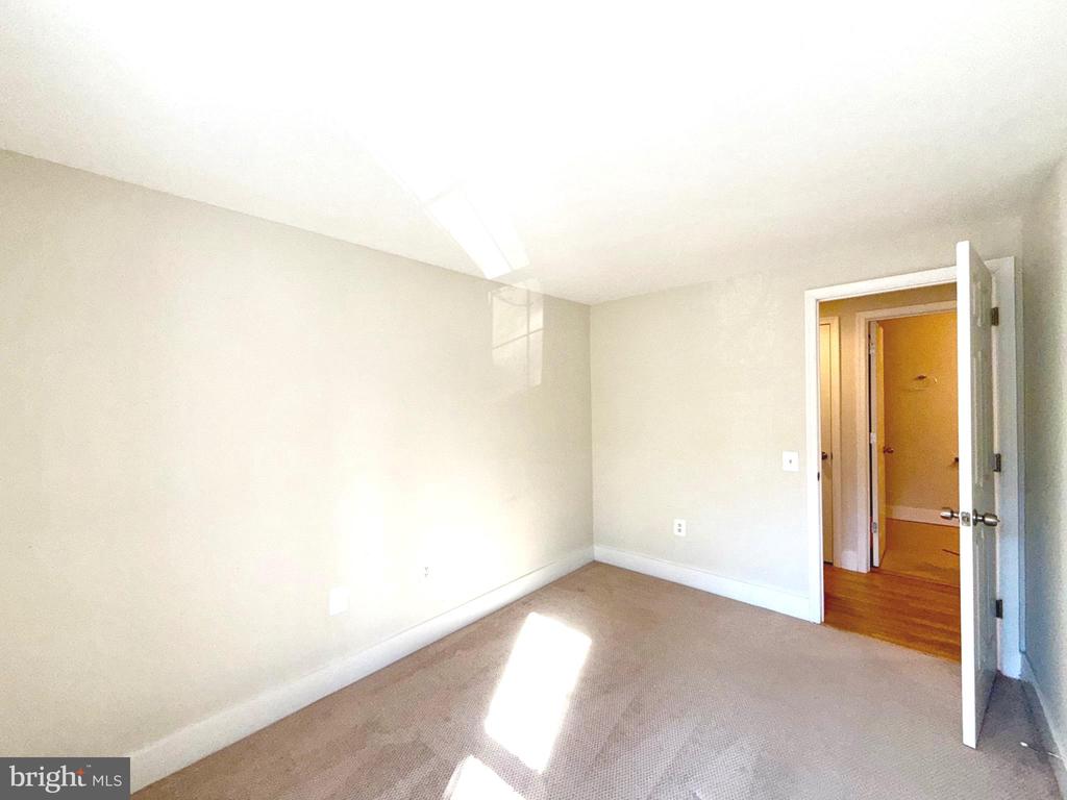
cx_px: 534
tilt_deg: +0.0
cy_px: 400
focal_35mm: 14
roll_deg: +0.7
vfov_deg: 85.7
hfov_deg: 102.1
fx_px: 432
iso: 80
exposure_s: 1/121
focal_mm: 2.22
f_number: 2.2
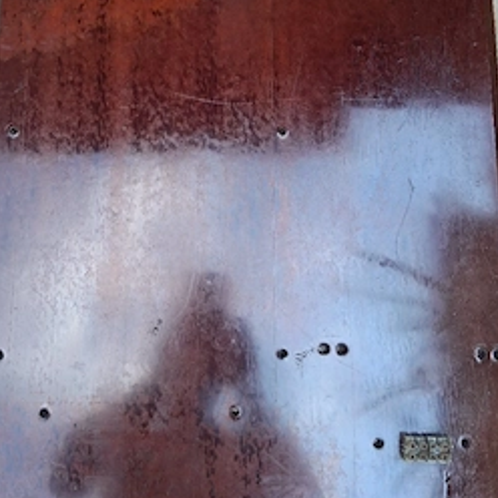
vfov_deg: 44.6
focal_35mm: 37
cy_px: 187
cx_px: 235
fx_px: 602
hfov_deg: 44.9
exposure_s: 1/100
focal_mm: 3.98
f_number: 1.8
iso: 50
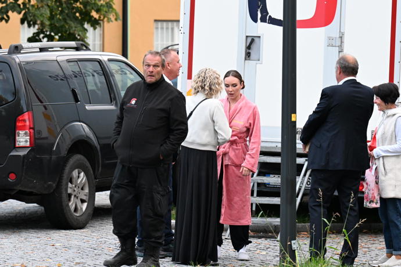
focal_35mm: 247
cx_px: 200
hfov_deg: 8.3
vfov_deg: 5.6
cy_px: 134
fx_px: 2751
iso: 2500
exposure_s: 1/125
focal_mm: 165
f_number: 5.6
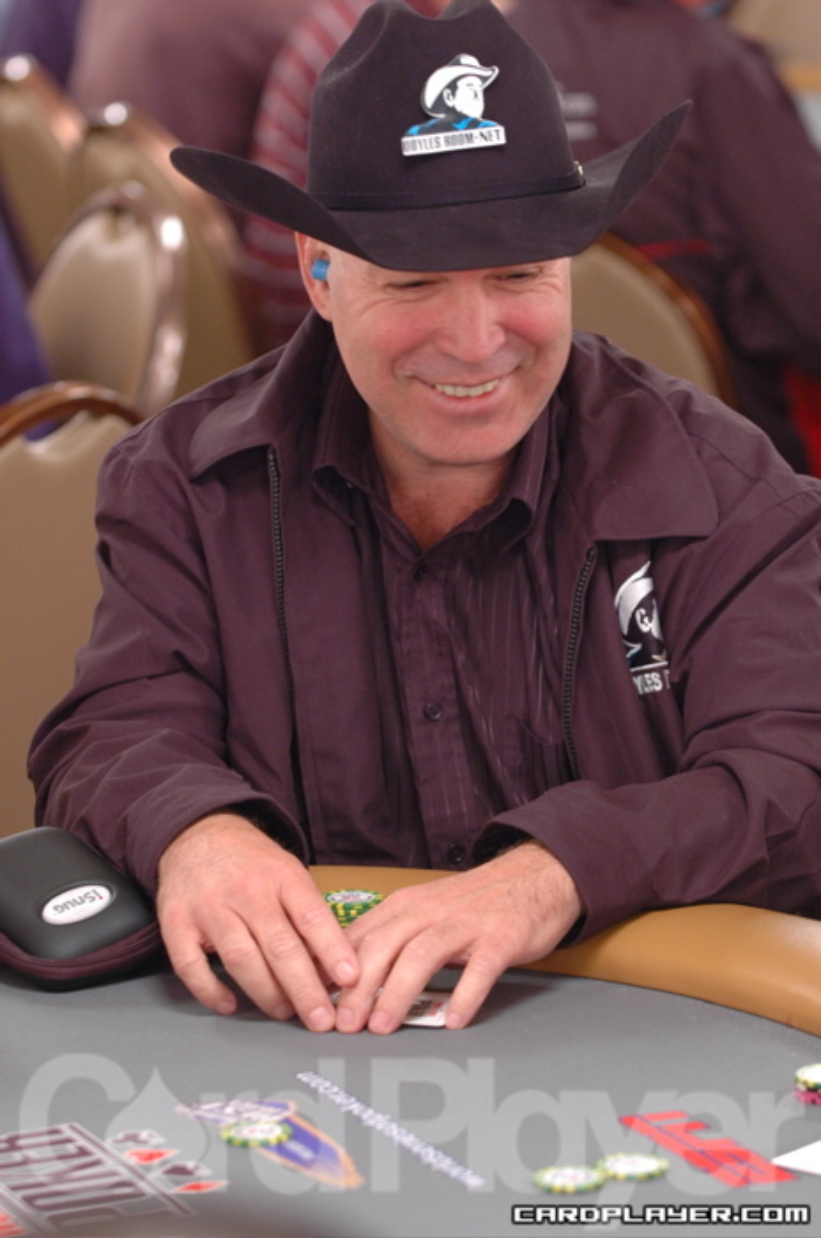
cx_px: 410
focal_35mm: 158
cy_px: 619
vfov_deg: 13.1
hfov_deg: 8.7
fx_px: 5403
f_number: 3.2
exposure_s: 1/25
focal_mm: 105
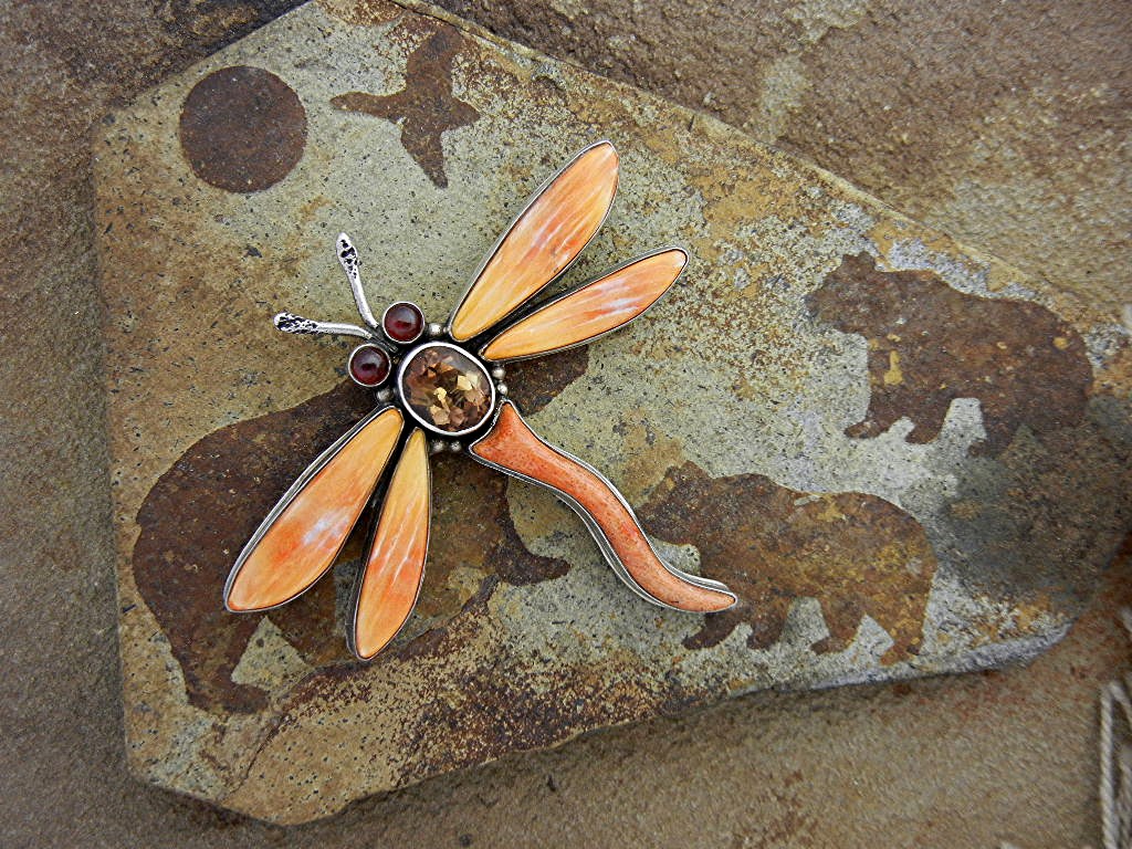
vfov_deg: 32.2
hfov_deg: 42.1
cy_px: 424
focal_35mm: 45
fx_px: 1472
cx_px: 566
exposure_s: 1/1.5
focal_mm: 8.1
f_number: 3.8
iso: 200
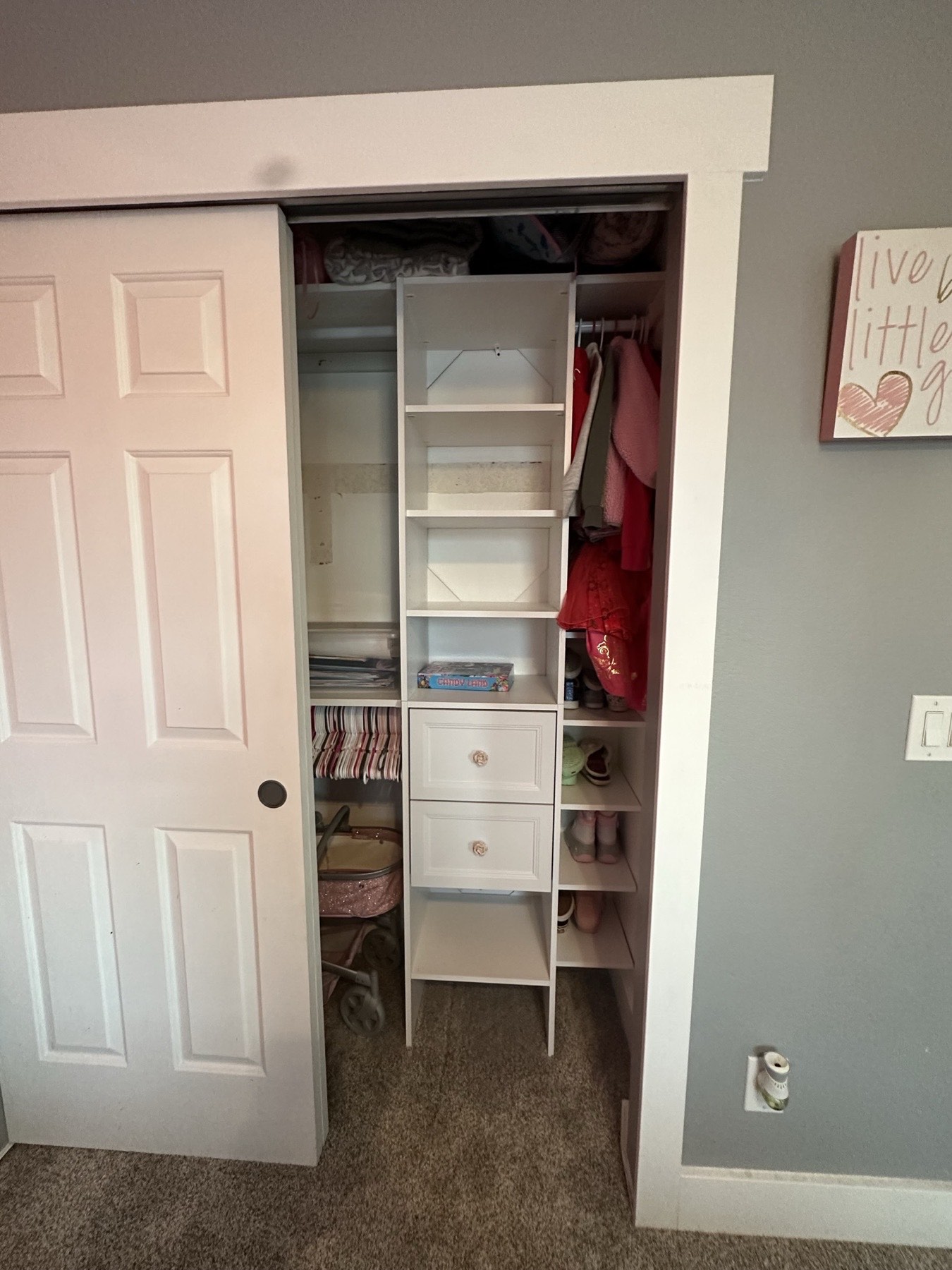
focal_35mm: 14
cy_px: 635
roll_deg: -0.2
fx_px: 513
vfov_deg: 102.1
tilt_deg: -7.1
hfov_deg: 85.7
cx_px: 476
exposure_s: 1/60
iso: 500
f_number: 2.2
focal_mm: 2.22
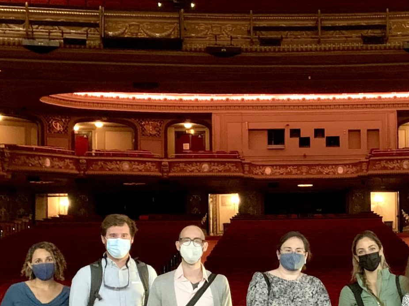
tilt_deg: +3.1
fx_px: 851
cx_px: 304
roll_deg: +0.7
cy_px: 215
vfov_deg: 20.3
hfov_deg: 26.7
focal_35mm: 72
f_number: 1.8
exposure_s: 1/30
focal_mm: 4.25
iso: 640
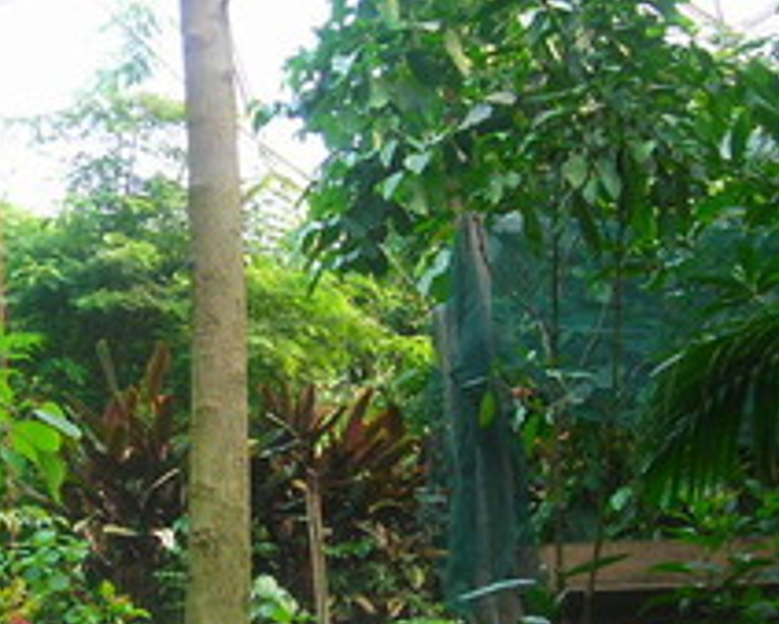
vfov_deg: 16.1
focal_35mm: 95
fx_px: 2191
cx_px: 92
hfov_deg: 19.8
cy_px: 452
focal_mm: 6.3
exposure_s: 1/63.3
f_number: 3.2
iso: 50
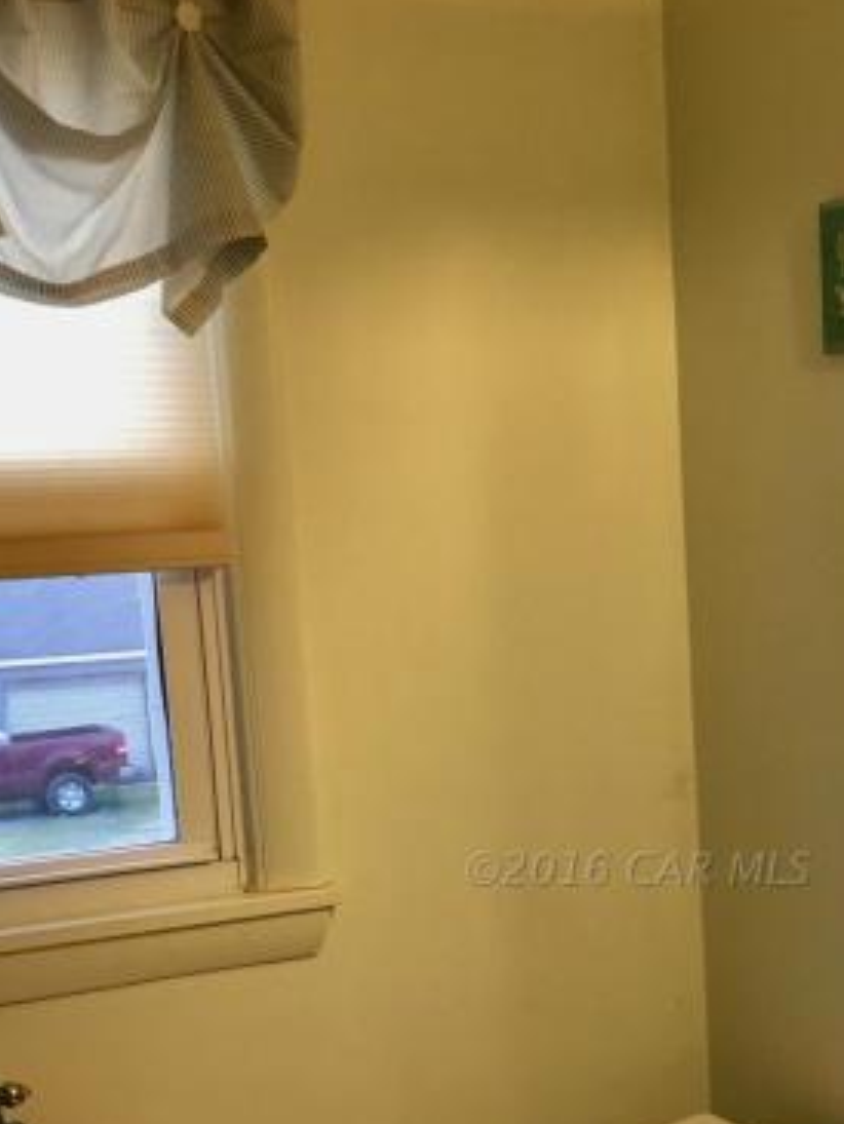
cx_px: 638
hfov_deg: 23.8
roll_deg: +2.1
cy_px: 868
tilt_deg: -9.8
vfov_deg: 31.0
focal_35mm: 61
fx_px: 1982
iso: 100
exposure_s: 1/30
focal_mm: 4.15
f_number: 2.2
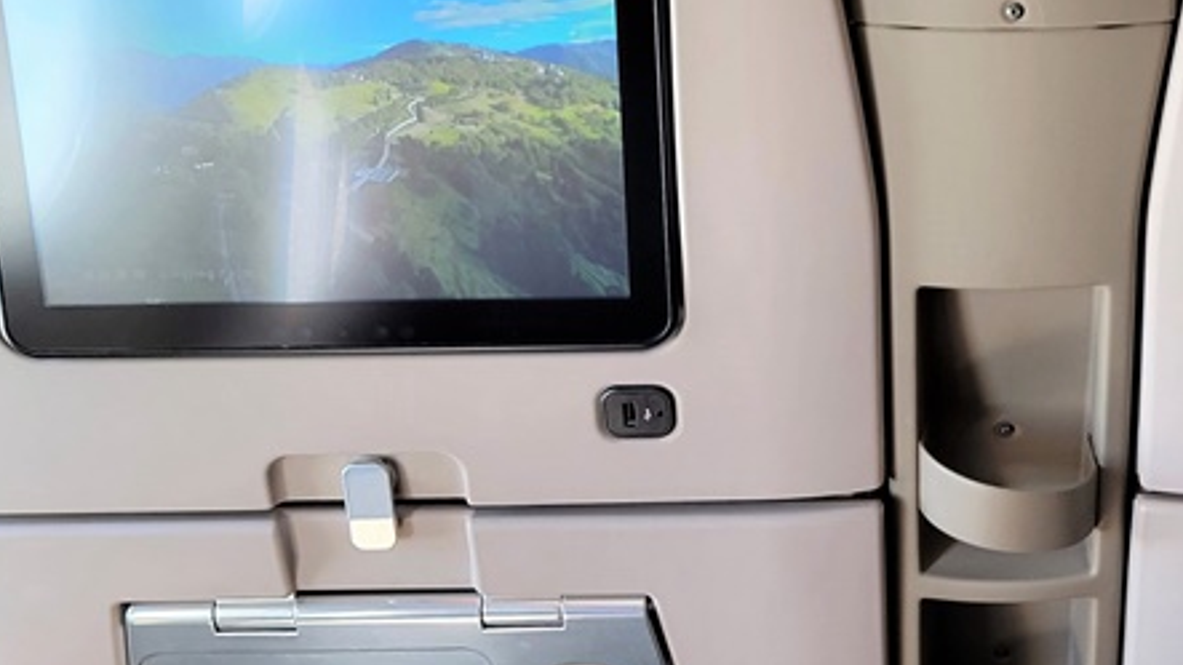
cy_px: 142
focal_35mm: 64
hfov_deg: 31.7
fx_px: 2007
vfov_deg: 18.6
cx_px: 1001
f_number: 1.8
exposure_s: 1/120
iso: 160
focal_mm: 5.4
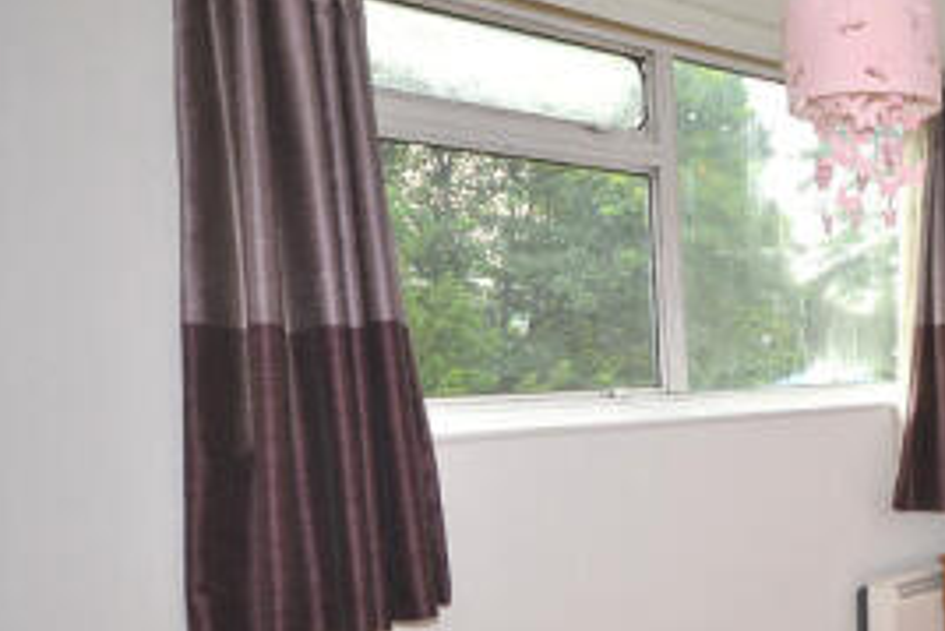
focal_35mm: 44
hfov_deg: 39.0
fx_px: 1156
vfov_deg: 29.6
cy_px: 534
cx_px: 957
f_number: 4.5
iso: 100
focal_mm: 12
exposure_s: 1/60
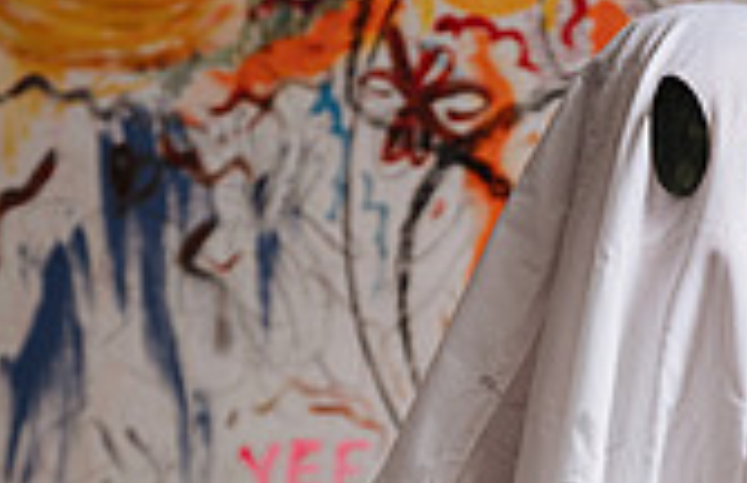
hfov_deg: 15.9
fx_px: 2632
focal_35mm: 128
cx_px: 711
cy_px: 799
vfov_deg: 10.0
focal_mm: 44
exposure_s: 1/125
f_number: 4
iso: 100
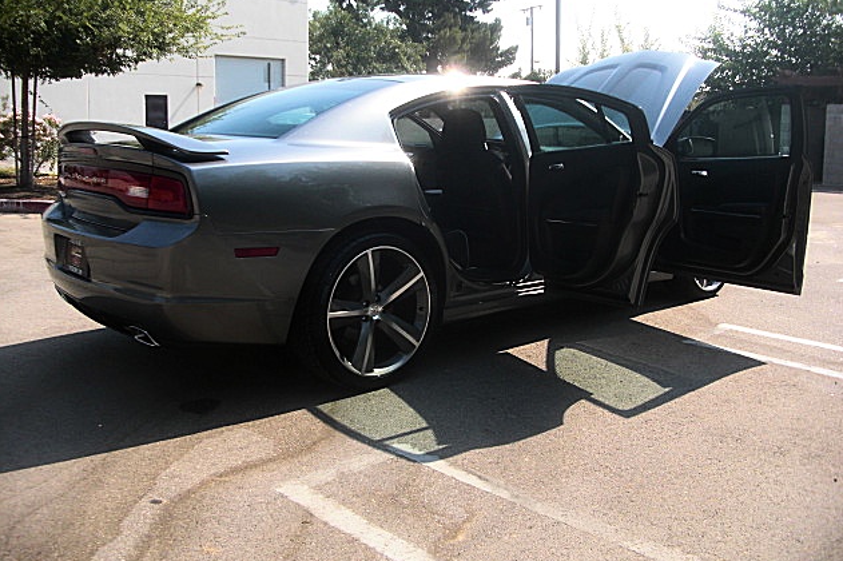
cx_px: 426
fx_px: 889
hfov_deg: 50.7
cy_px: 259
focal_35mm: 38
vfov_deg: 35.0
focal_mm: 6.3
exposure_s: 1/500
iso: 50
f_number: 2.8
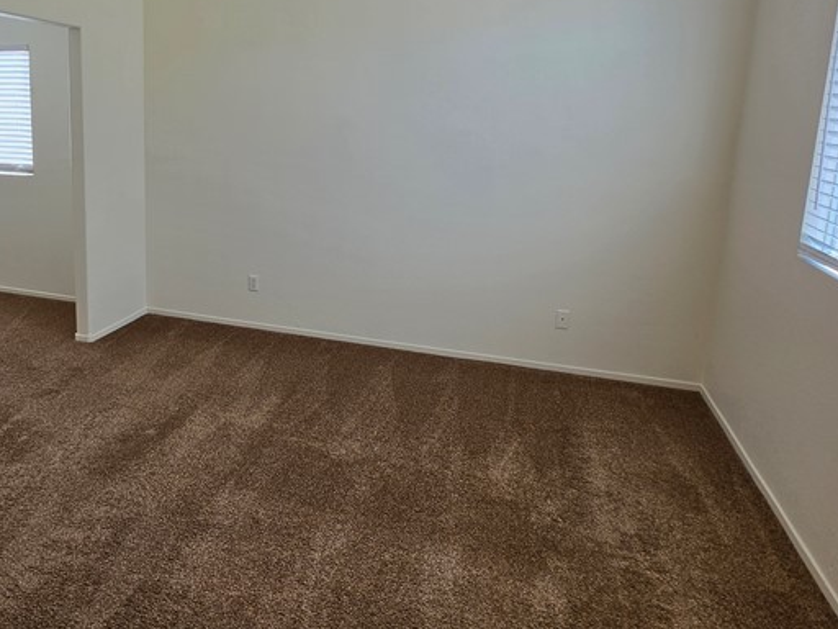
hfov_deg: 64.6
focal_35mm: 26
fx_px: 629
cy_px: 238
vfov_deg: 52.5
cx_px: 247
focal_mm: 2.2
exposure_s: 1/120
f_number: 1.9
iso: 25
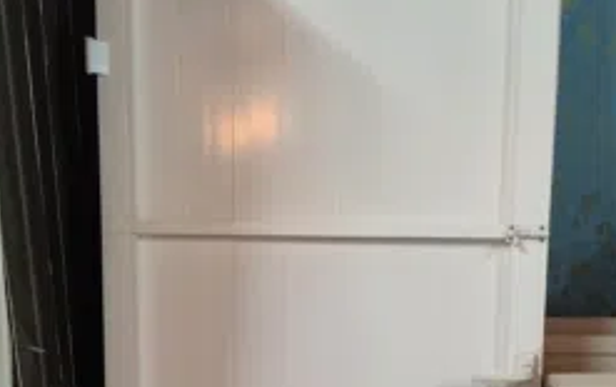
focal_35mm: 41
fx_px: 689
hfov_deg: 48.1
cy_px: 332
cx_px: 327
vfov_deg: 30.3
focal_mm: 5.56
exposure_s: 1/33.3
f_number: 1.88
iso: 1131
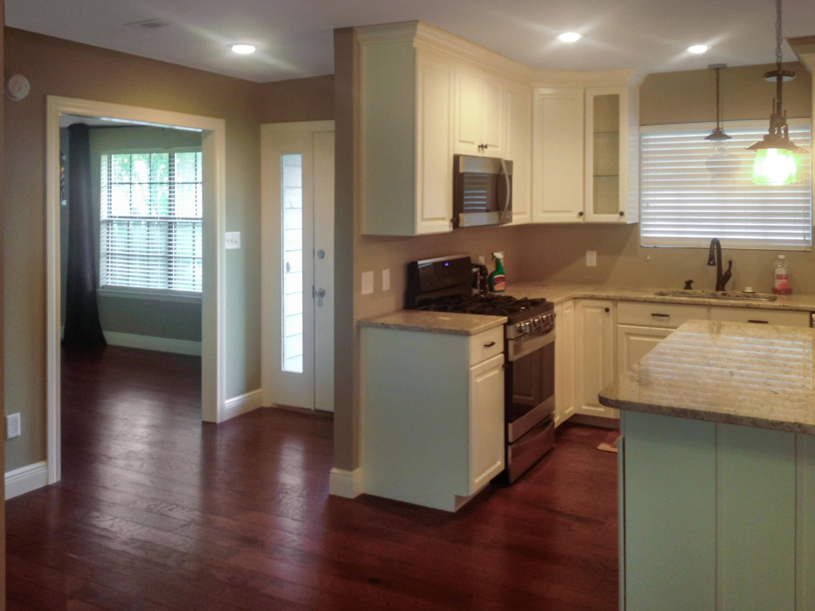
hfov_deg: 52.6
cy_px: 306
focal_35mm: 35
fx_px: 824
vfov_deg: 40.7
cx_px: 408
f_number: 2.4
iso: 80
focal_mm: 4.28
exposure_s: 1/20
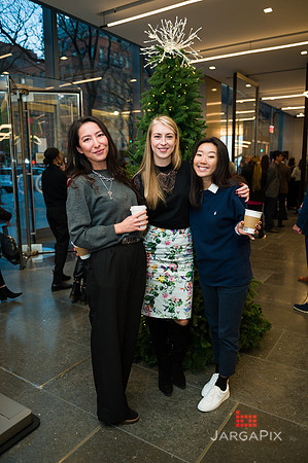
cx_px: 154
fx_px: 360
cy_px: 232
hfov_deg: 46.3
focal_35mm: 28
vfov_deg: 65.5
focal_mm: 28
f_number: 3.2
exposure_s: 1/200
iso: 400
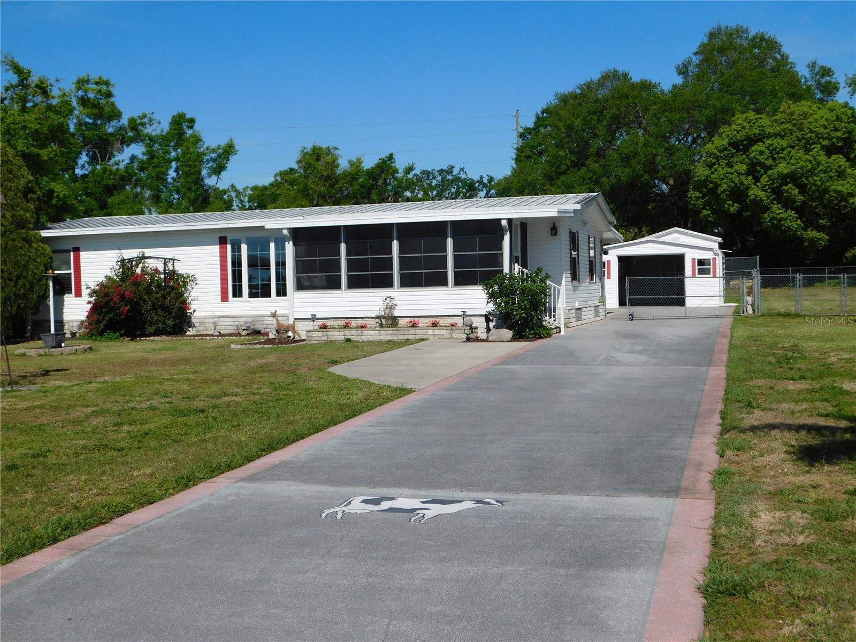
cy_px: 321
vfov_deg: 32.2
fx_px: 1113
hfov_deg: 42.1
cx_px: 428
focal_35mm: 45
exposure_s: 1/640
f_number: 7.4
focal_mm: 8
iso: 125
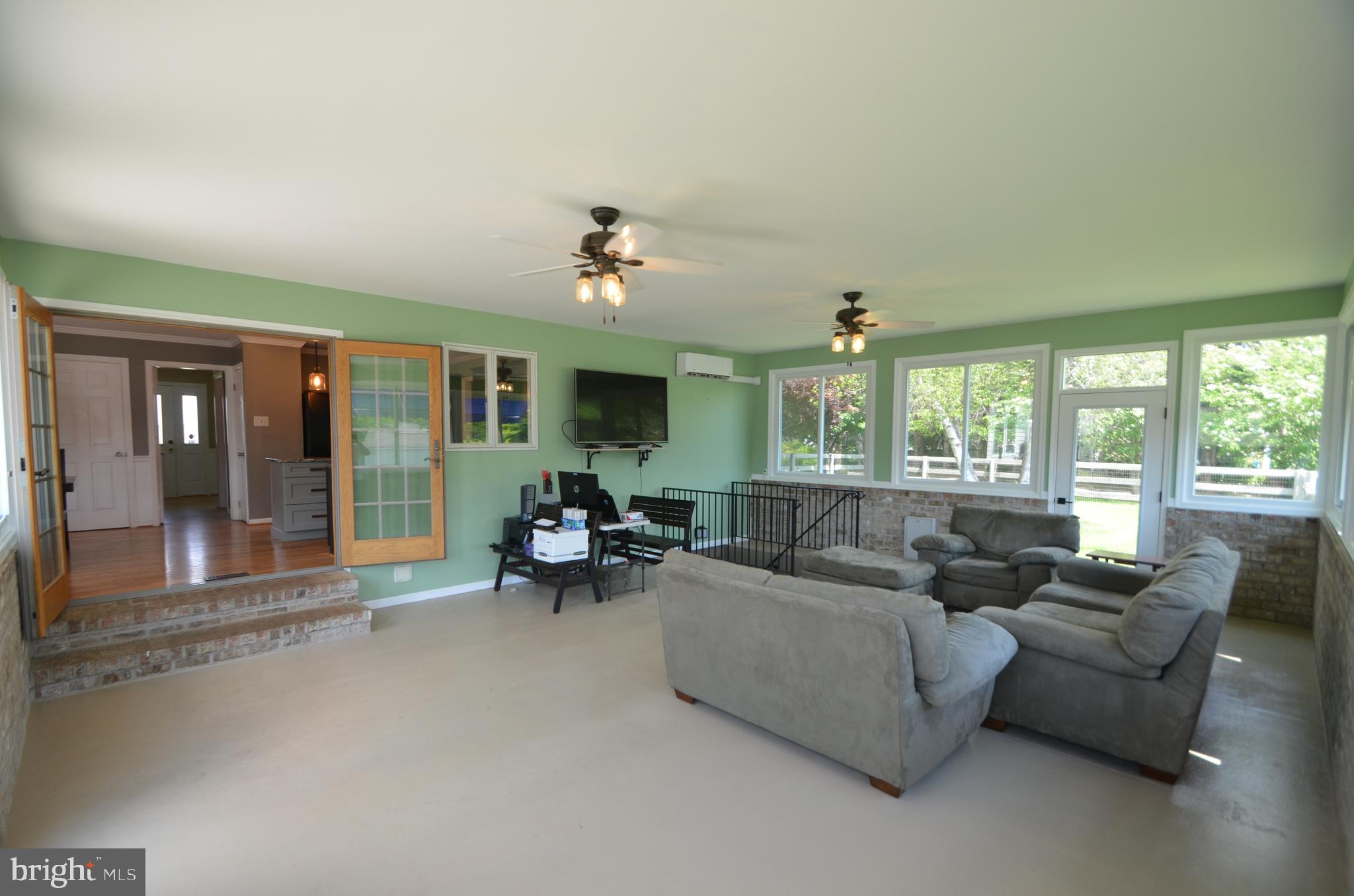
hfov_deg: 100.5
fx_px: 563
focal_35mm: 15
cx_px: 677
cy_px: 448
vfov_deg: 77.1
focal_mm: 10
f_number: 5.6
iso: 400
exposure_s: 1/125
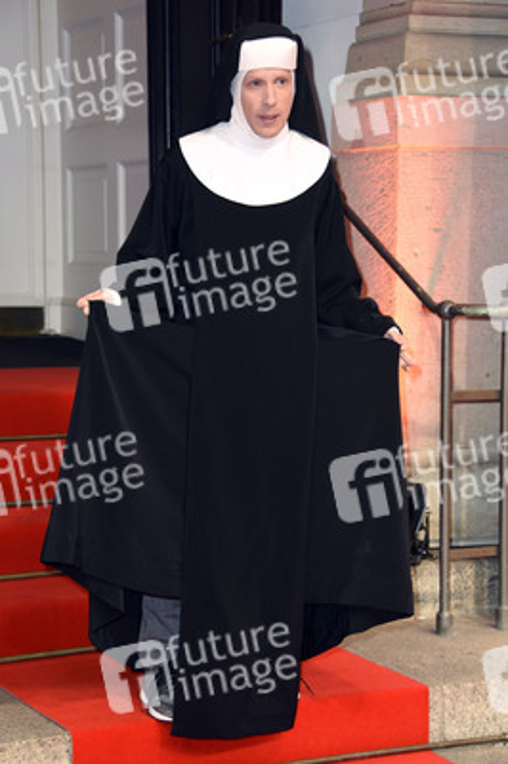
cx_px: 254
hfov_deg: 17.5
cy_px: 382
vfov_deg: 26.0
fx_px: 1654
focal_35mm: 78
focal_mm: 78
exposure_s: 1/160
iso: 800
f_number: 5.6
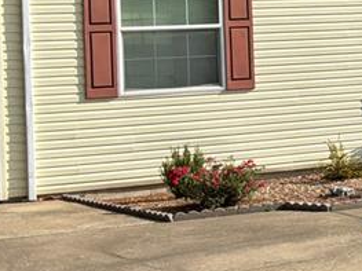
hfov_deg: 16.3
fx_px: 1139
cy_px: 17
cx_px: 557
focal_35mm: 109
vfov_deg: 13.4
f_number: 1.8
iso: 25
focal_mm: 3
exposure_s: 1/1786
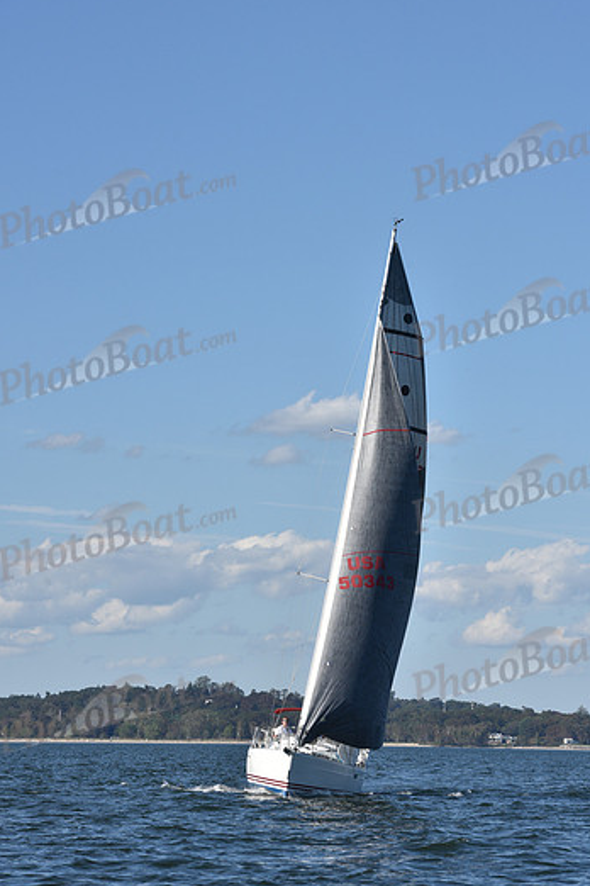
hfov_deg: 9.9
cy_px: 426
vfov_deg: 14.8
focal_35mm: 139
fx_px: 3417
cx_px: 325
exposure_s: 1/1250
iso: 320
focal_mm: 125
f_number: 9
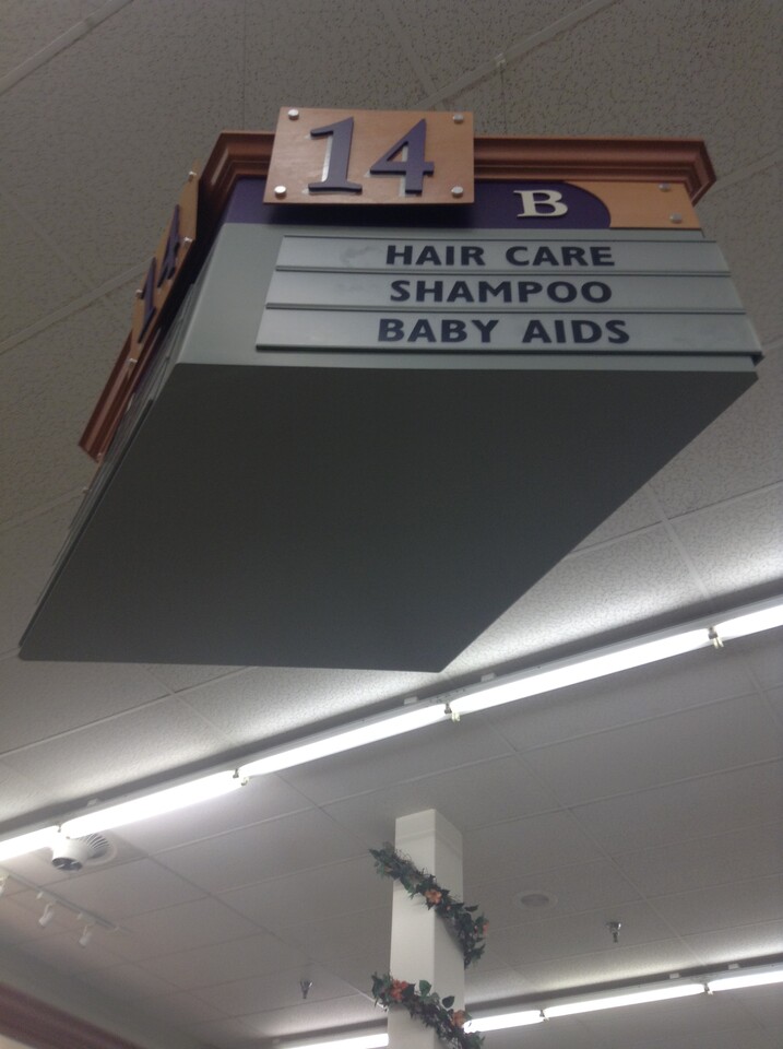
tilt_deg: +44.9
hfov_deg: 42.8
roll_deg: -2.9
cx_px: 392
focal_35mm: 33
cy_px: 524
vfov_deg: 55.4
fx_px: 998
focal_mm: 3.3
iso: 25
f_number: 2.4
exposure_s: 1/30
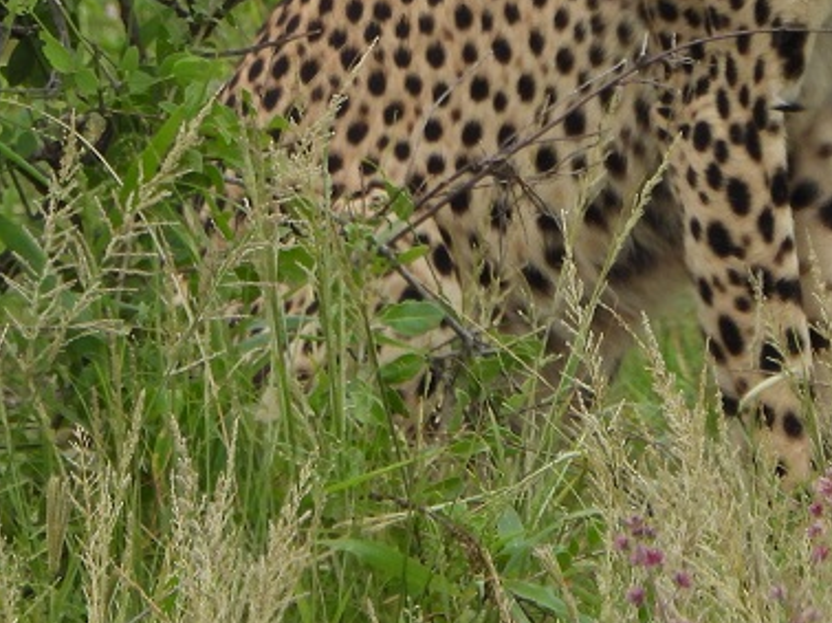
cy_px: -95
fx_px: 63629
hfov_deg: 0.7
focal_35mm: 2649
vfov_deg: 0.6
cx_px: 605
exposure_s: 1/500
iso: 140
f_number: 5.6
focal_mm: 178
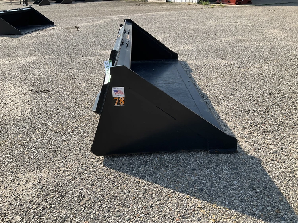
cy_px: 112
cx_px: 149
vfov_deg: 48.3
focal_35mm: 29
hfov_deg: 61.6
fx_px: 250
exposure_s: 1/997
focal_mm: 3
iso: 25
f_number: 1.8
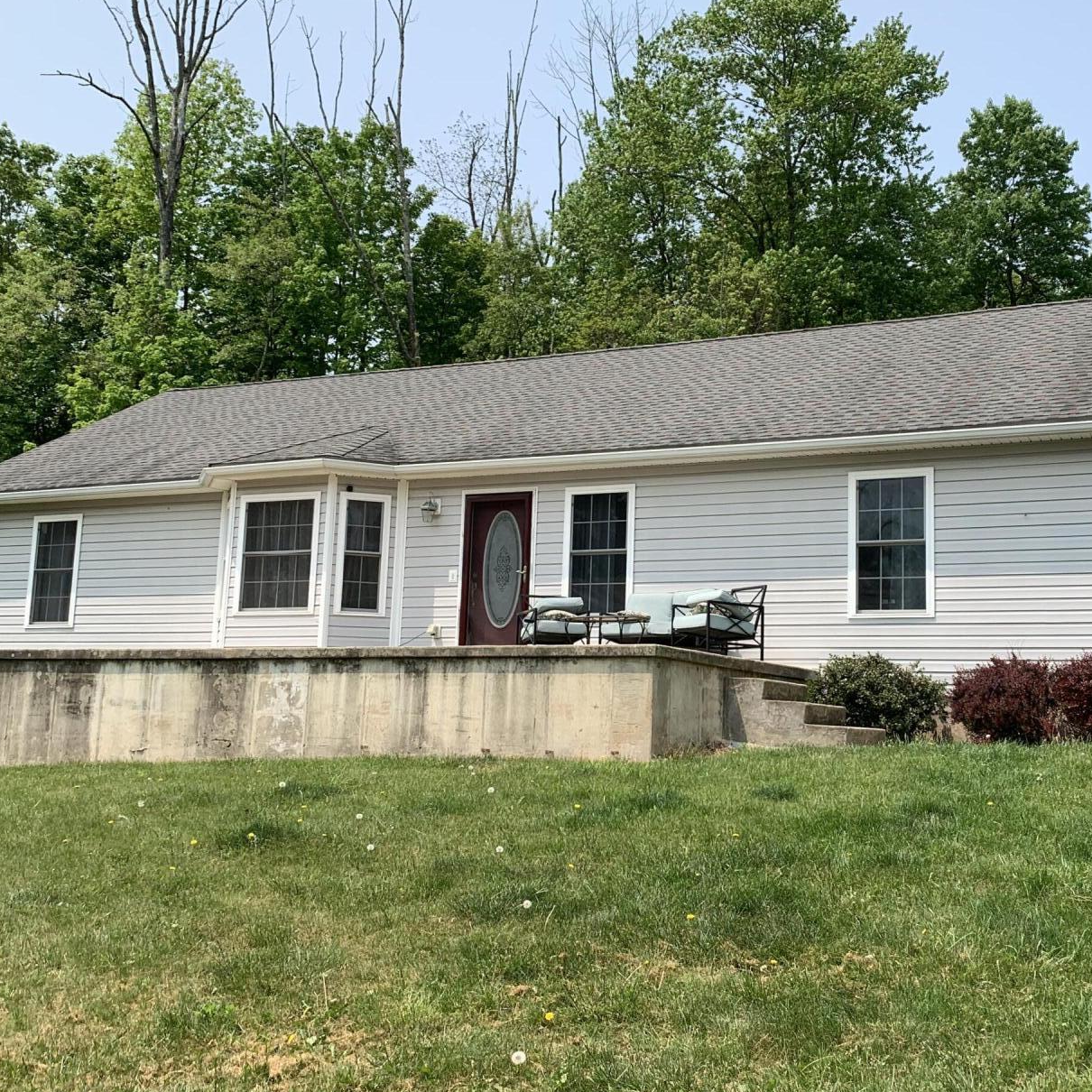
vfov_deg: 43.8
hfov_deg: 43.6
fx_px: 1356
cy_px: 514
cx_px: 671
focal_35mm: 38
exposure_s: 1/2075
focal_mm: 4.25
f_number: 1.8
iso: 25
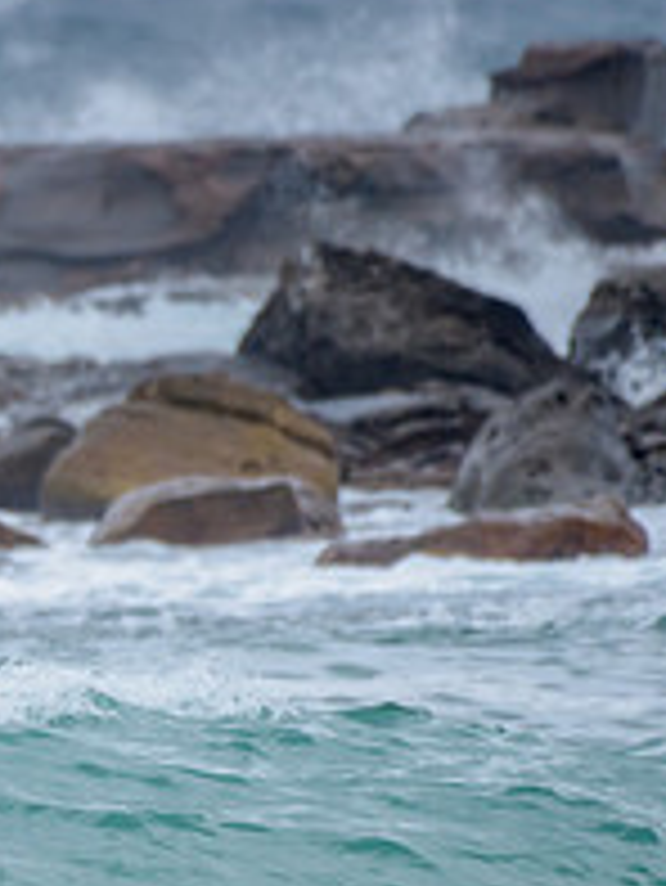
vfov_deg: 1.1
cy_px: 765
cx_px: -562
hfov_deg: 0.9
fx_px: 44511
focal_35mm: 1737
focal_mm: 500
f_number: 5.6
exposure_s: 1/800
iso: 360
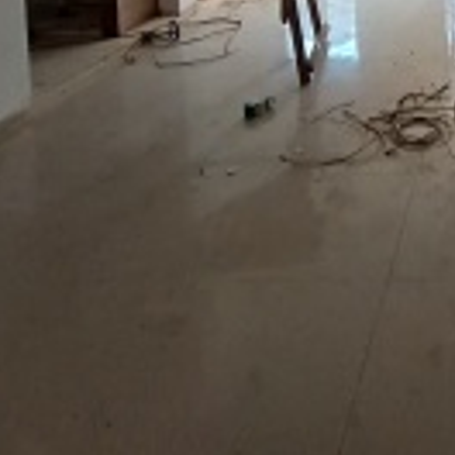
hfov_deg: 34.1
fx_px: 639
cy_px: -150
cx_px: 498
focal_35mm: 43
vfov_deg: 30.2
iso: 264
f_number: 2.2
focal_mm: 1.66
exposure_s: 1/100
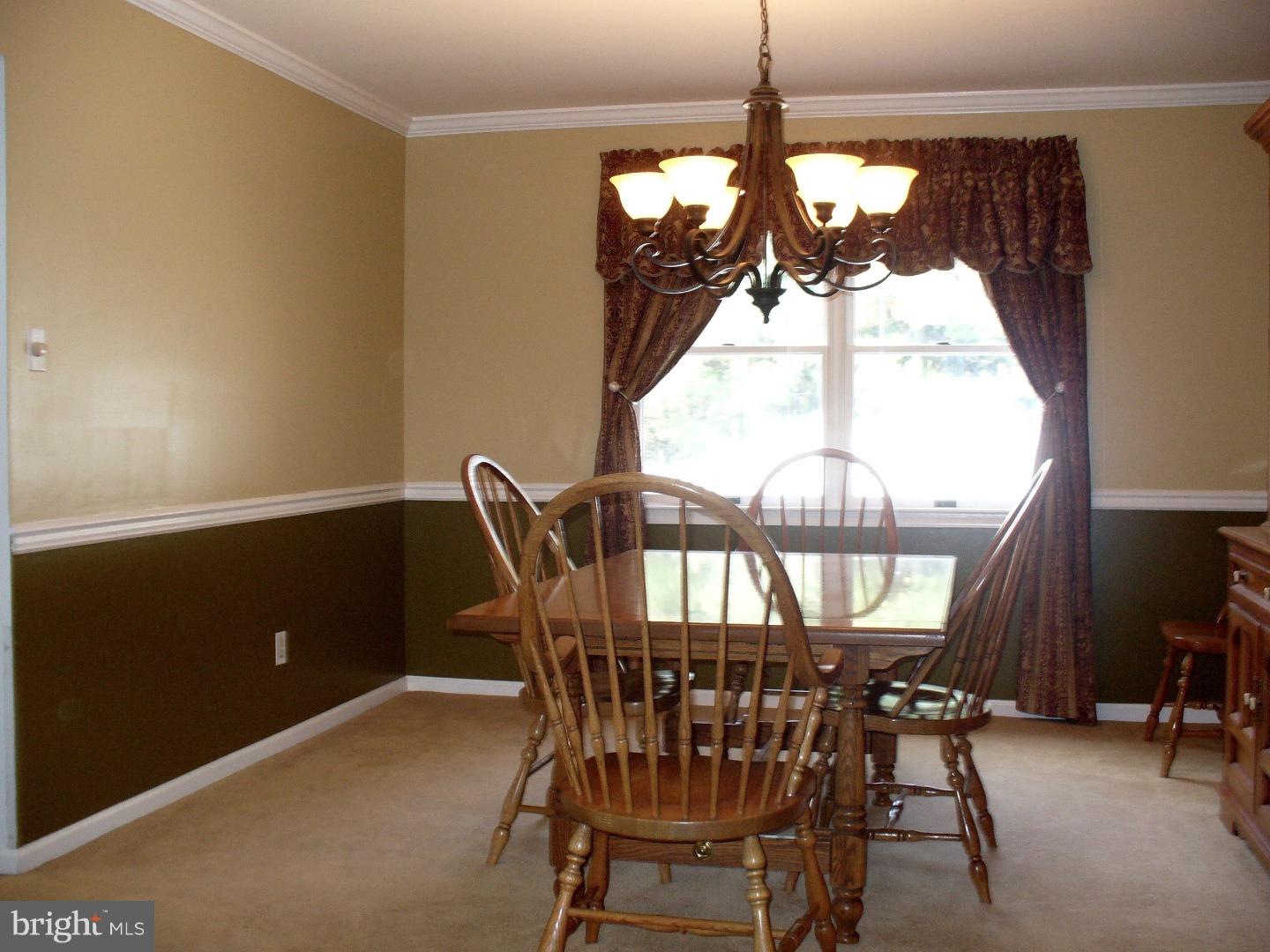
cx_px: 635
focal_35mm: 37
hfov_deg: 50.1
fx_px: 1357
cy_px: 476
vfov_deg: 38.7
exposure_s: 1/30
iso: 160
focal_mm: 6.1
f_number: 2.8
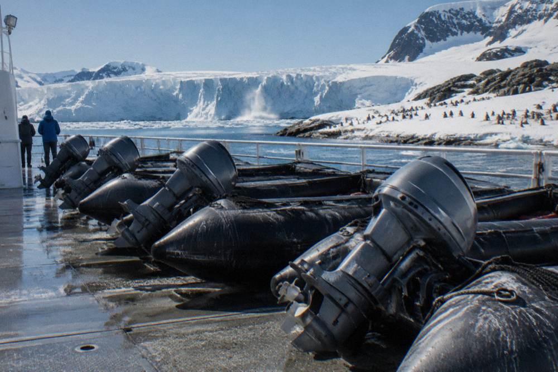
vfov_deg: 37.8
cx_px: 279
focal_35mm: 35
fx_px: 542
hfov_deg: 54.5
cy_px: 186
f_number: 6.3
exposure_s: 1/400
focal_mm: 35
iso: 200
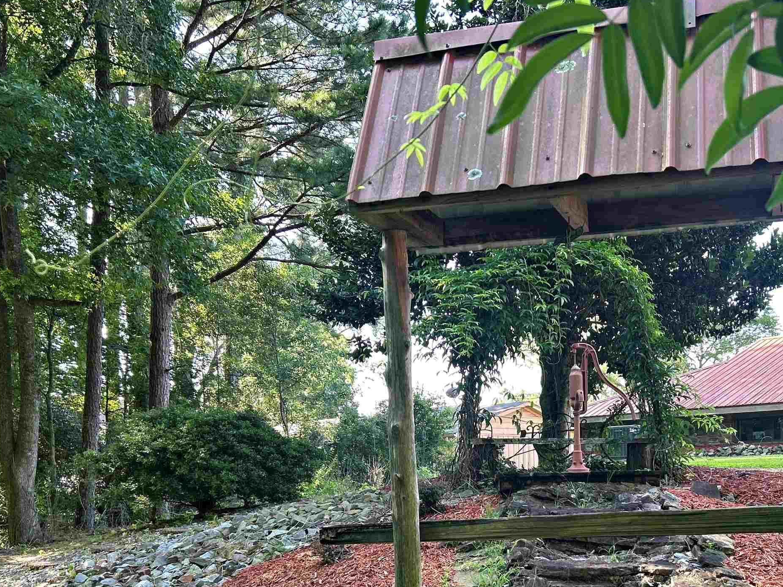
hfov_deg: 43.5
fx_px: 973
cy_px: 474
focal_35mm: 43
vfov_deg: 32.6
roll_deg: +1.5
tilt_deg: -0.2
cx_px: 493
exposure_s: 1/166
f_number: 1.5
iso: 50
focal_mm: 5.7
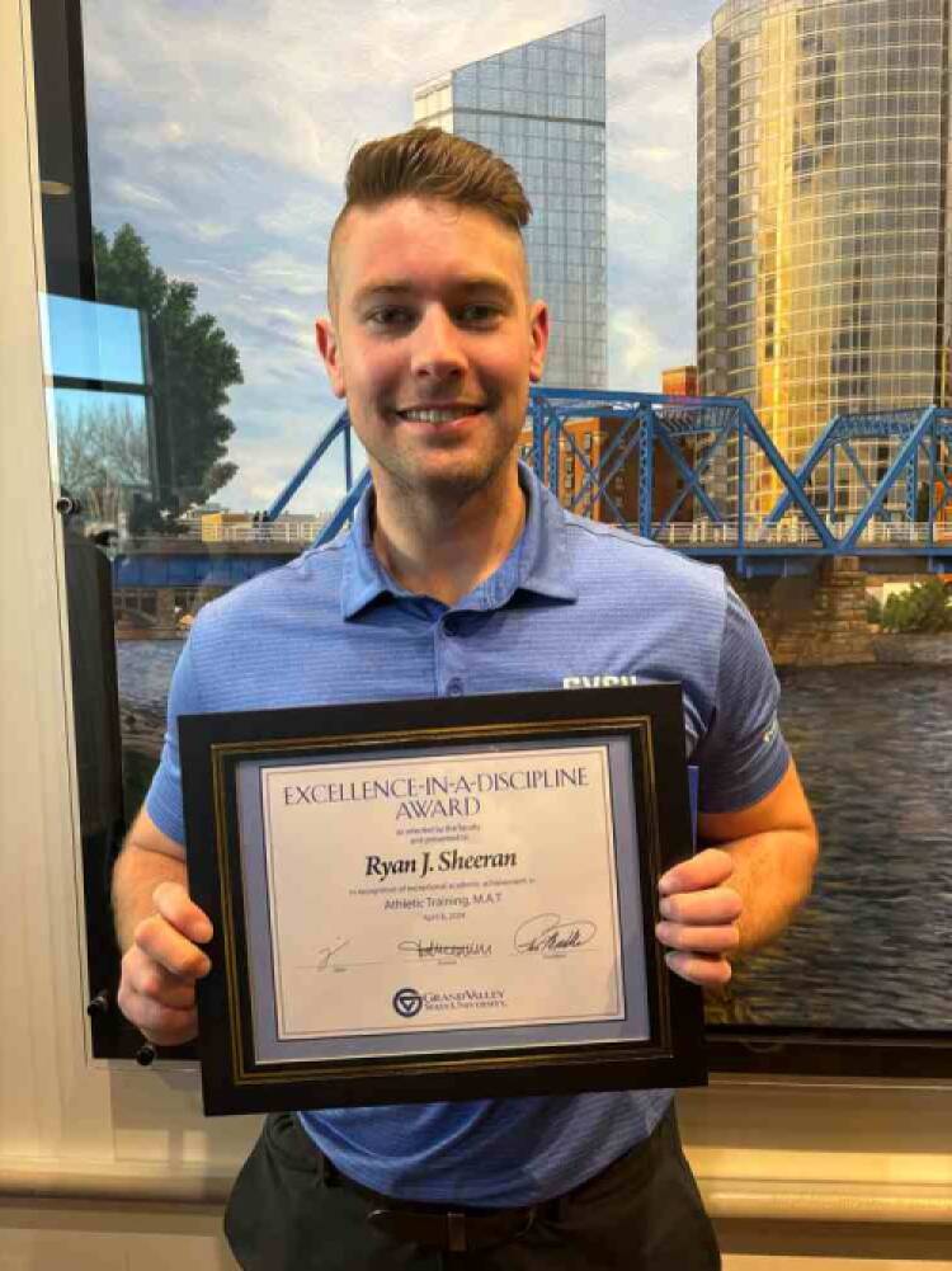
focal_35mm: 26
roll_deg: +0.3
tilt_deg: -6.5
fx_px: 954
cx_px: 476
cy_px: 636
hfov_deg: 53.0
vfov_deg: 67.3
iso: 160
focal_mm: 5.96
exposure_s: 1/60
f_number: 1.6
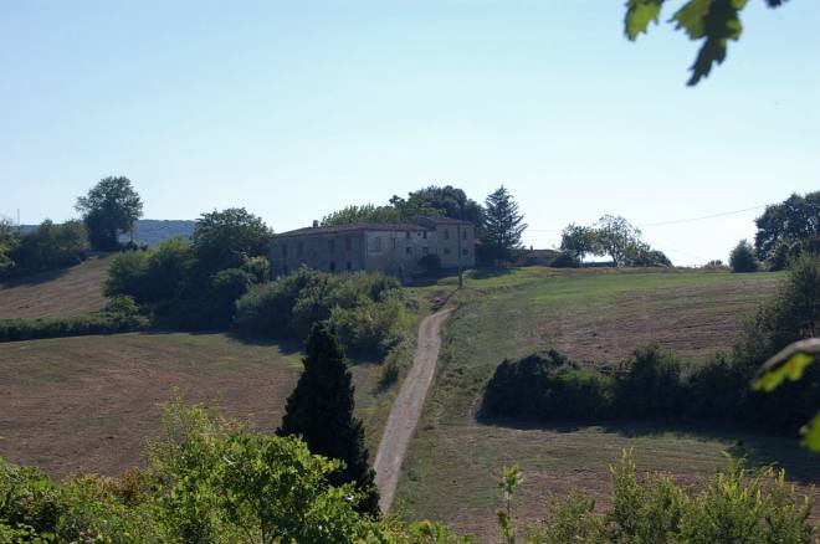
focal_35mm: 82
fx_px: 1876
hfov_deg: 24.7
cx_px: 410
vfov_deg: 16.5
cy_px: 272
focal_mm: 55
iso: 200
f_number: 10
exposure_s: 1/250
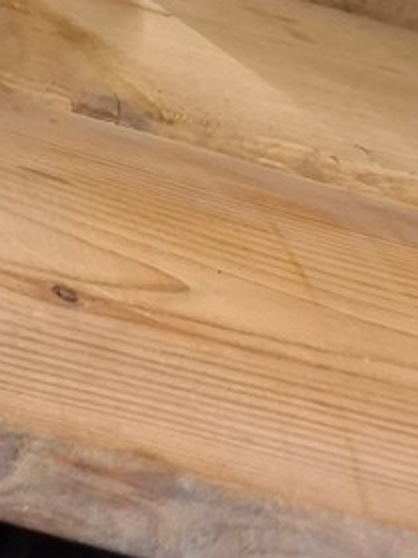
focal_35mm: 99
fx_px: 1595
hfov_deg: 14.0
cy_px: -486
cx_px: -206
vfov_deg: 16.3
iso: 400
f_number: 1.8
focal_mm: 5.54
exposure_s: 1/25
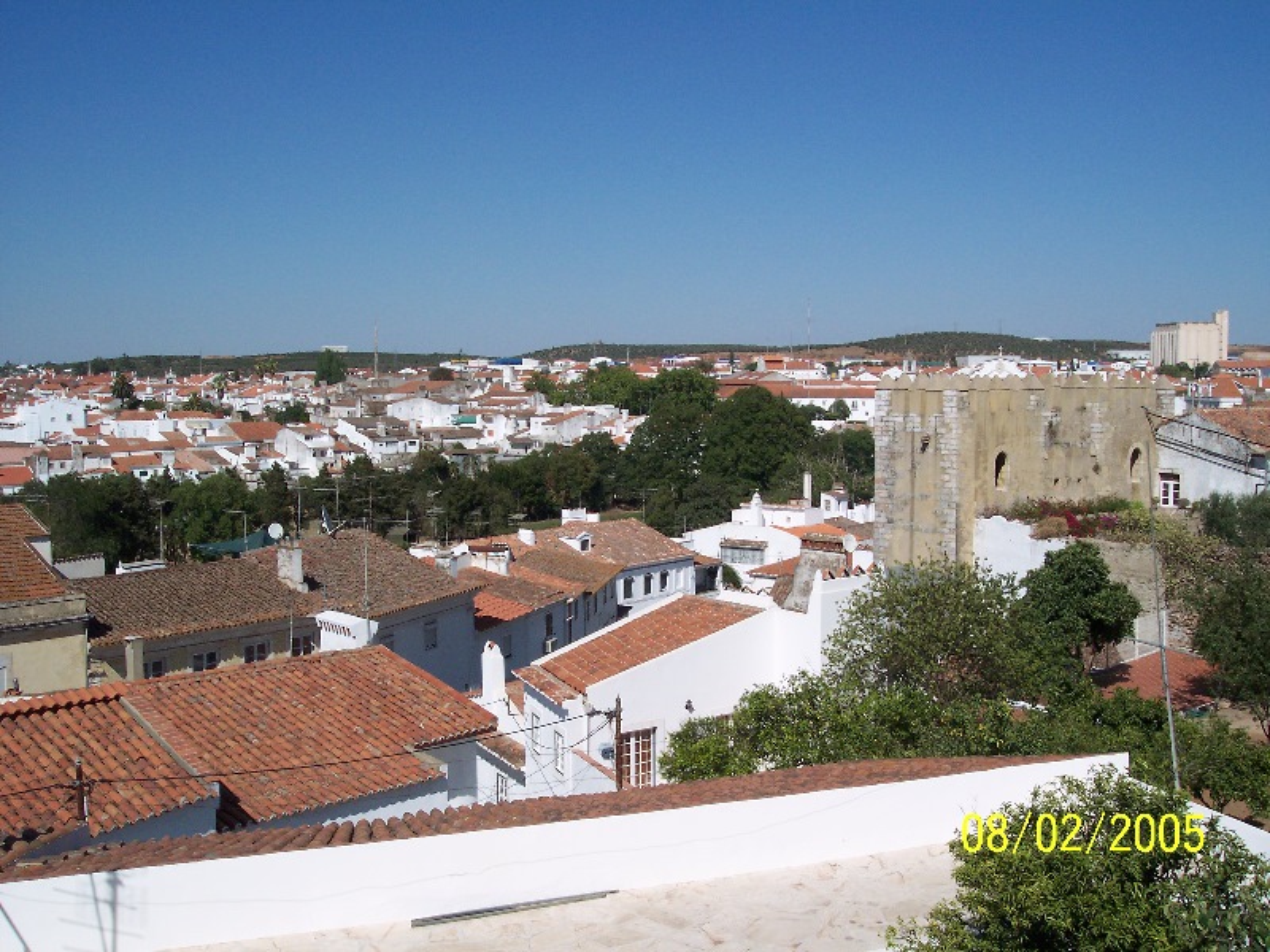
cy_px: 476
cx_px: 635
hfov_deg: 49.0
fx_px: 1394
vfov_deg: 37.7
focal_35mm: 38
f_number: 4.8
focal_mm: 8
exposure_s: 1/1000
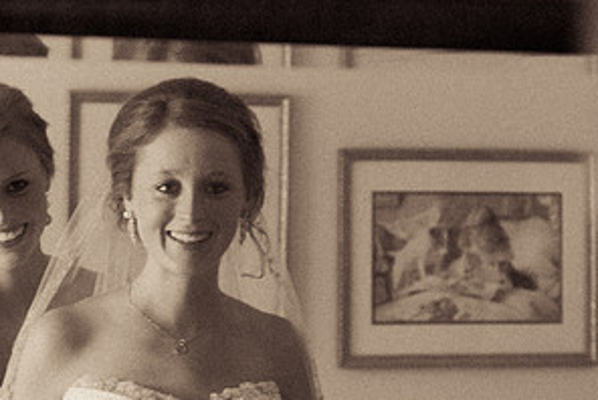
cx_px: 341
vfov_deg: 9.7
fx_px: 2344
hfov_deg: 14.5
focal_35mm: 141
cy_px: 259
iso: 1000
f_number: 2.8
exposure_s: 1/100
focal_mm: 48
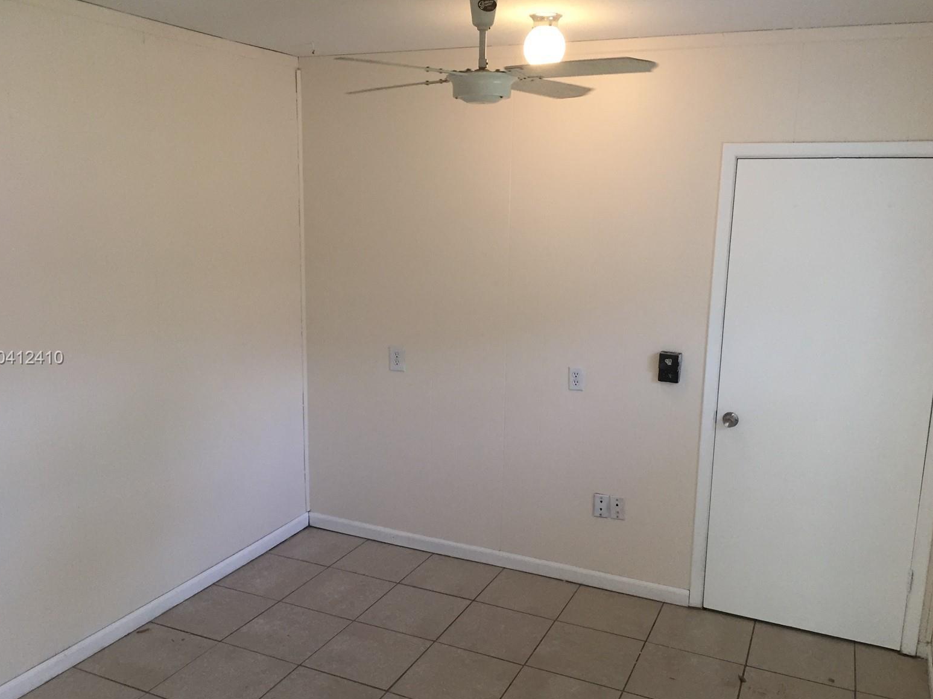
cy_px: 359
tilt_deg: -11.8
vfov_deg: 46.8
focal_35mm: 30
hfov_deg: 60.0
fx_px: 809
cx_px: 454
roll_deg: -2.2
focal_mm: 4.15
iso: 50
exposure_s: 1/30
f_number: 2.2
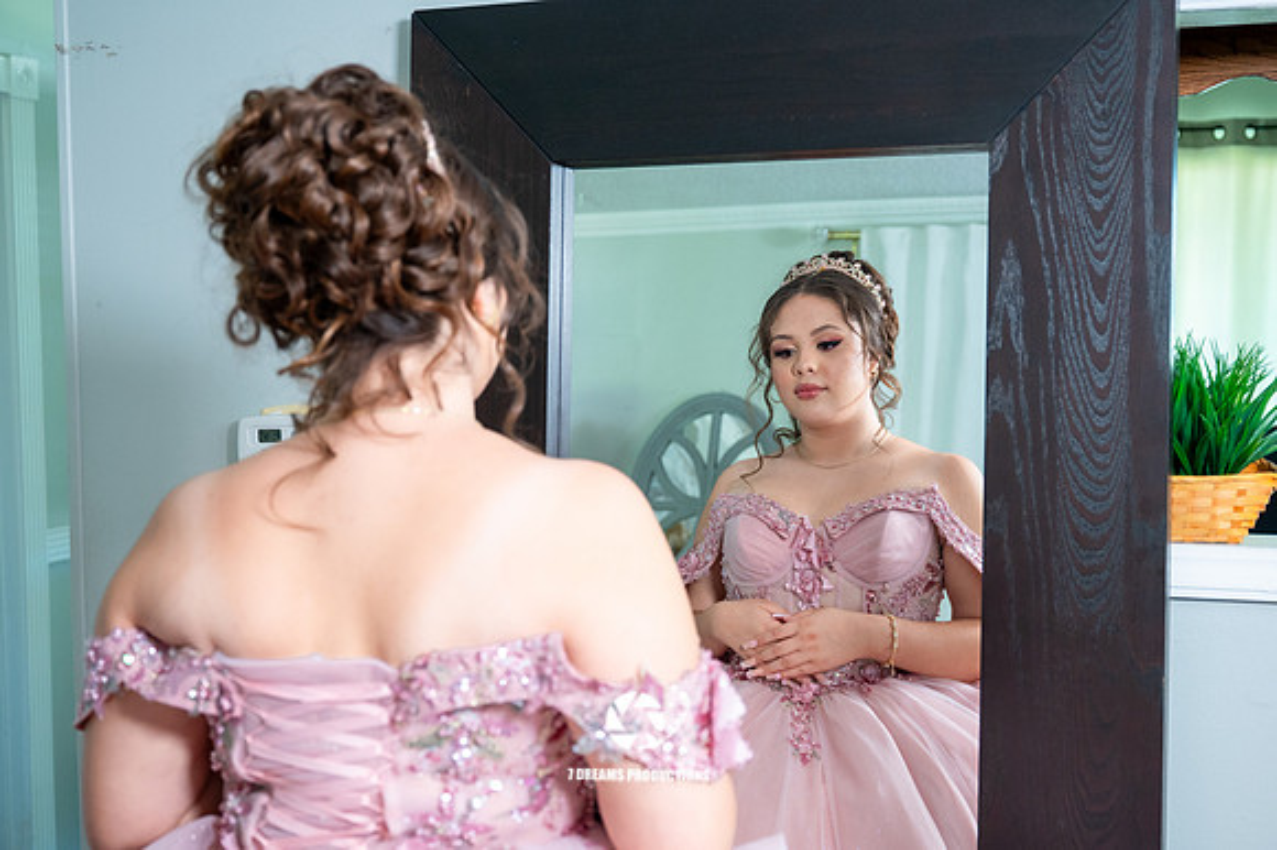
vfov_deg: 27.6
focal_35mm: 49
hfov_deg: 40.6
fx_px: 1728
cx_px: 651
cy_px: 425
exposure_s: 1/60
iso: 2000
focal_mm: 46
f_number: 4
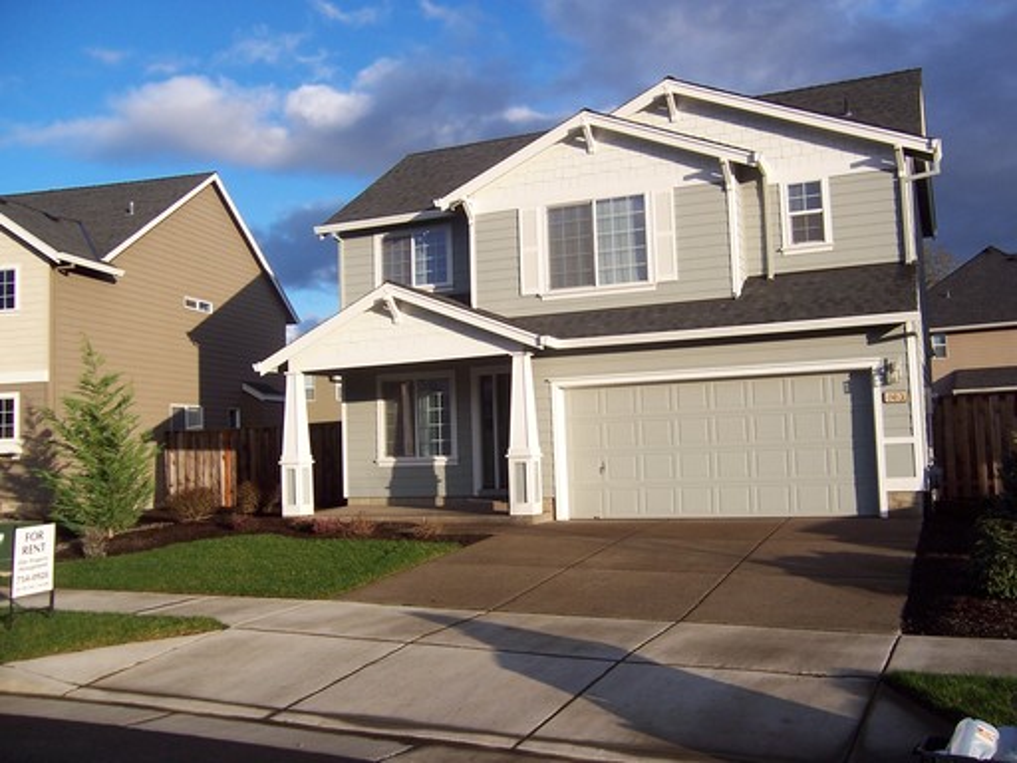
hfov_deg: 55.4
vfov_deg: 42.9
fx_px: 970
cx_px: 508
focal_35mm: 33
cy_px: 382
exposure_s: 1/500
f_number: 3.4
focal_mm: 5.5
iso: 80
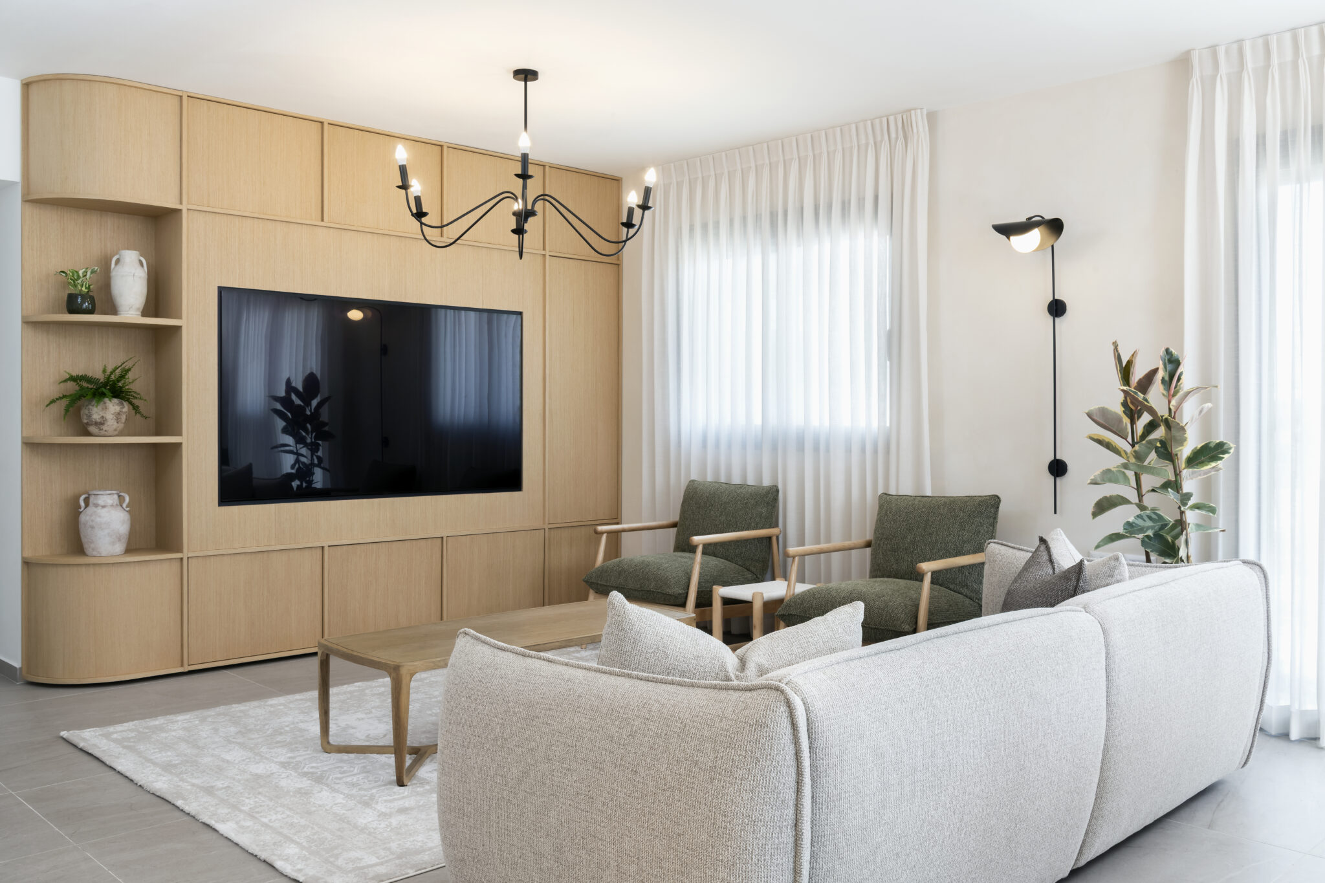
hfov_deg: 60.3
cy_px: 442
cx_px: 662
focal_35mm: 31
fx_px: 1141
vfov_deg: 42.3
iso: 200
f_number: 16
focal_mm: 31
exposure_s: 1/13
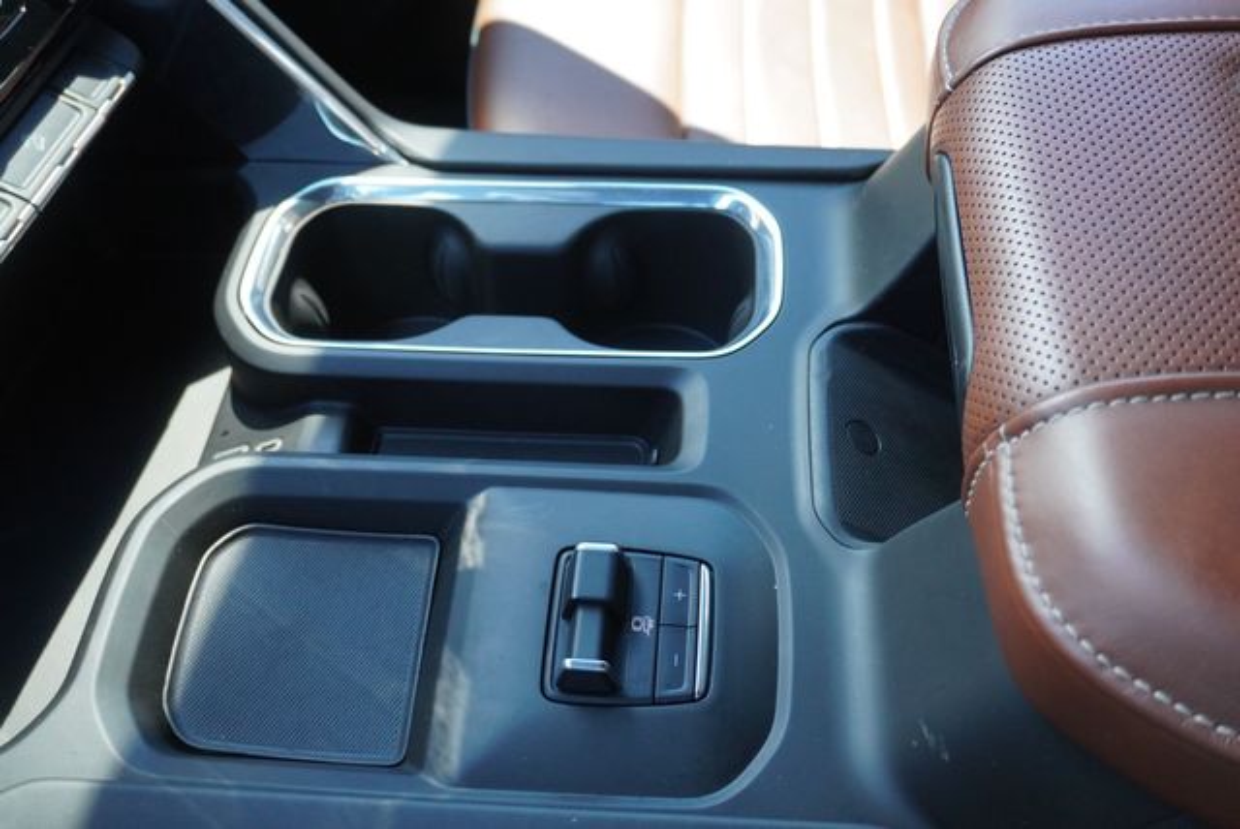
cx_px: 620
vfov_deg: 36.9
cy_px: 414
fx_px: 1241
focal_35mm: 36
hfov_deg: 53.1
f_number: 4.5
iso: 1600
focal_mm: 24
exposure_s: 1/160
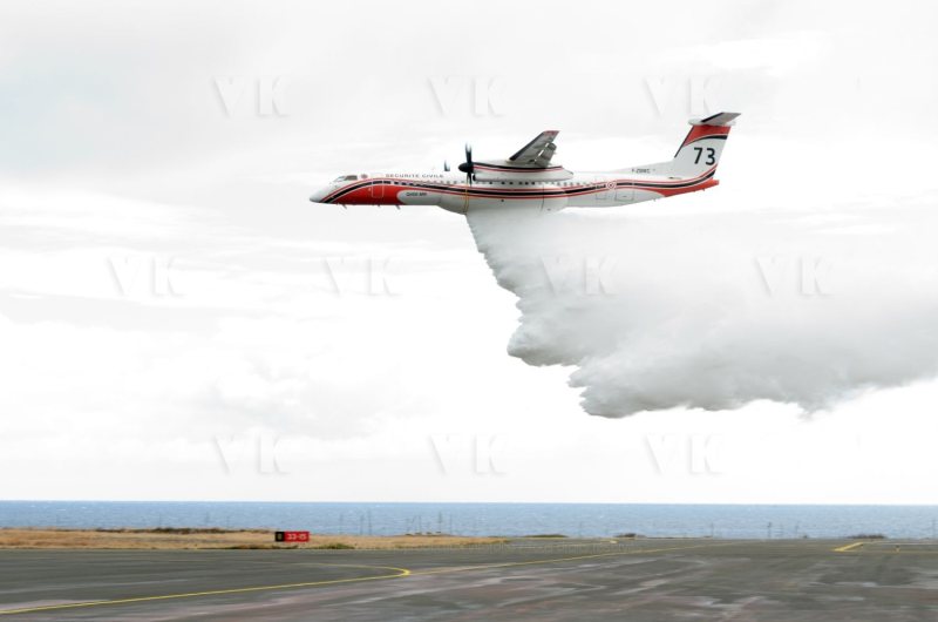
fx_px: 2730
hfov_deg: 19.5
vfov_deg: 13.0
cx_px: 469
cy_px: 311
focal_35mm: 105
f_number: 8
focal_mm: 70
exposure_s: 1/250
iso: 400
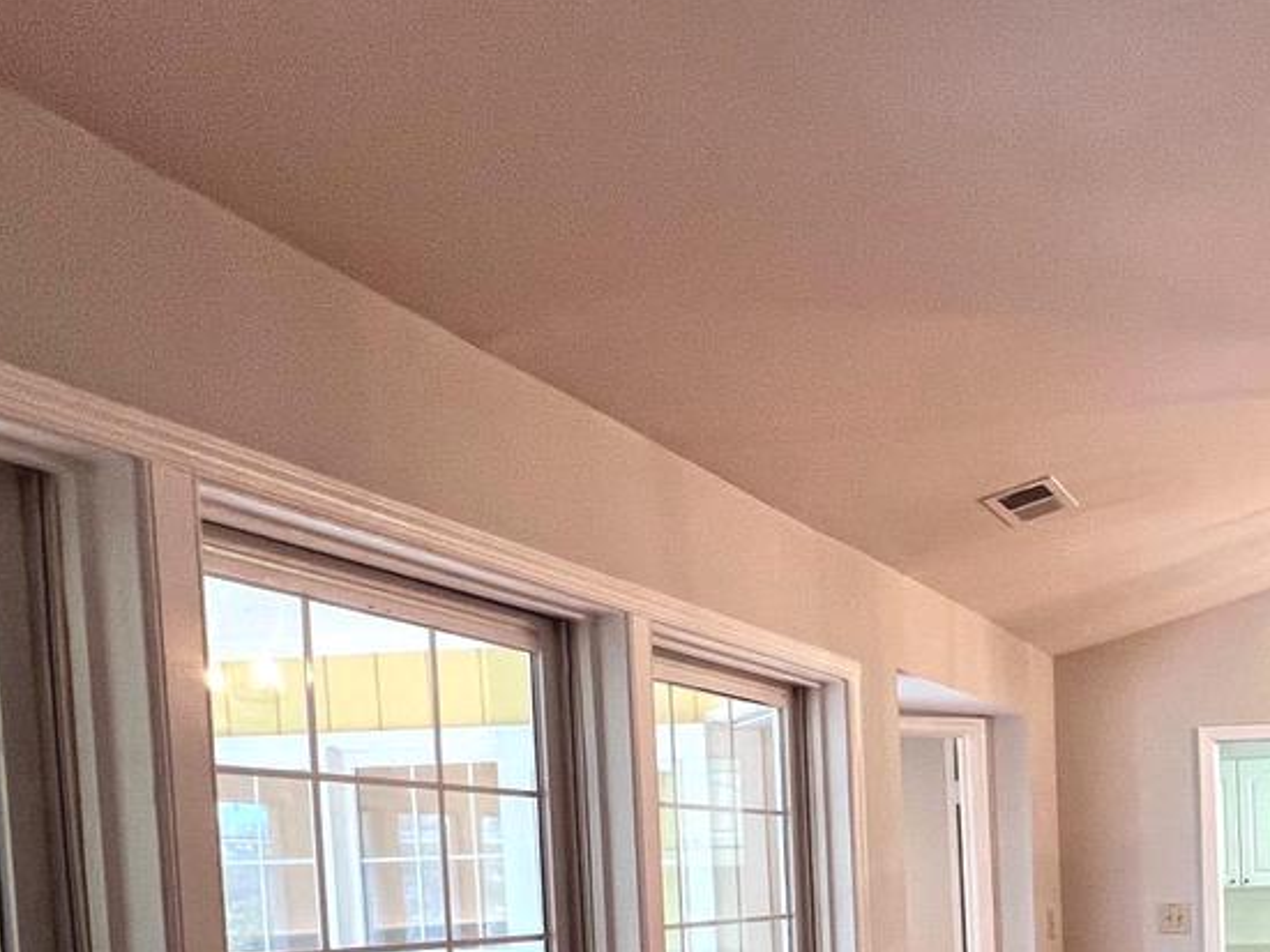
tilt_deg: -4.2
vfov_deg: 37.4
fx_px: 1247
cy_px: 950
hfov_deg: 45.5
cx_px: 1272
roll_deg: +1.8
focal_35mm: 34
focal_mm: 1.57
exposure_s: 1/60
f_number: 1.8
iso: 250
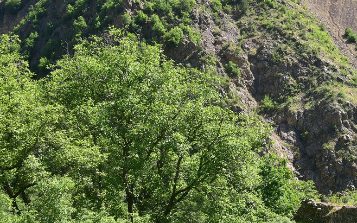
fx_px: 837
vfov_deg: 15.1
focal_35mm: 86
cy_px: 178
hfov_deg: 24.1
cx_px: 192
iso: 160
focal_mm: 50
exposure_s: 1/125
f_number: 10
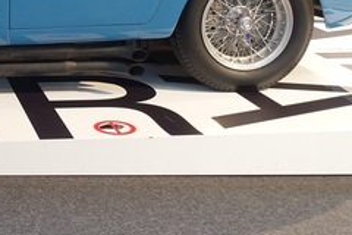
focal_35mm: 80
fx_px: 782
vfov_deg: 16.5
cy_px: -25
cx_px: -23
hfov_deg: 23.9
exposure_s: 1/40
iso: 250
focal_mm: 11.69
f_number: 2.8
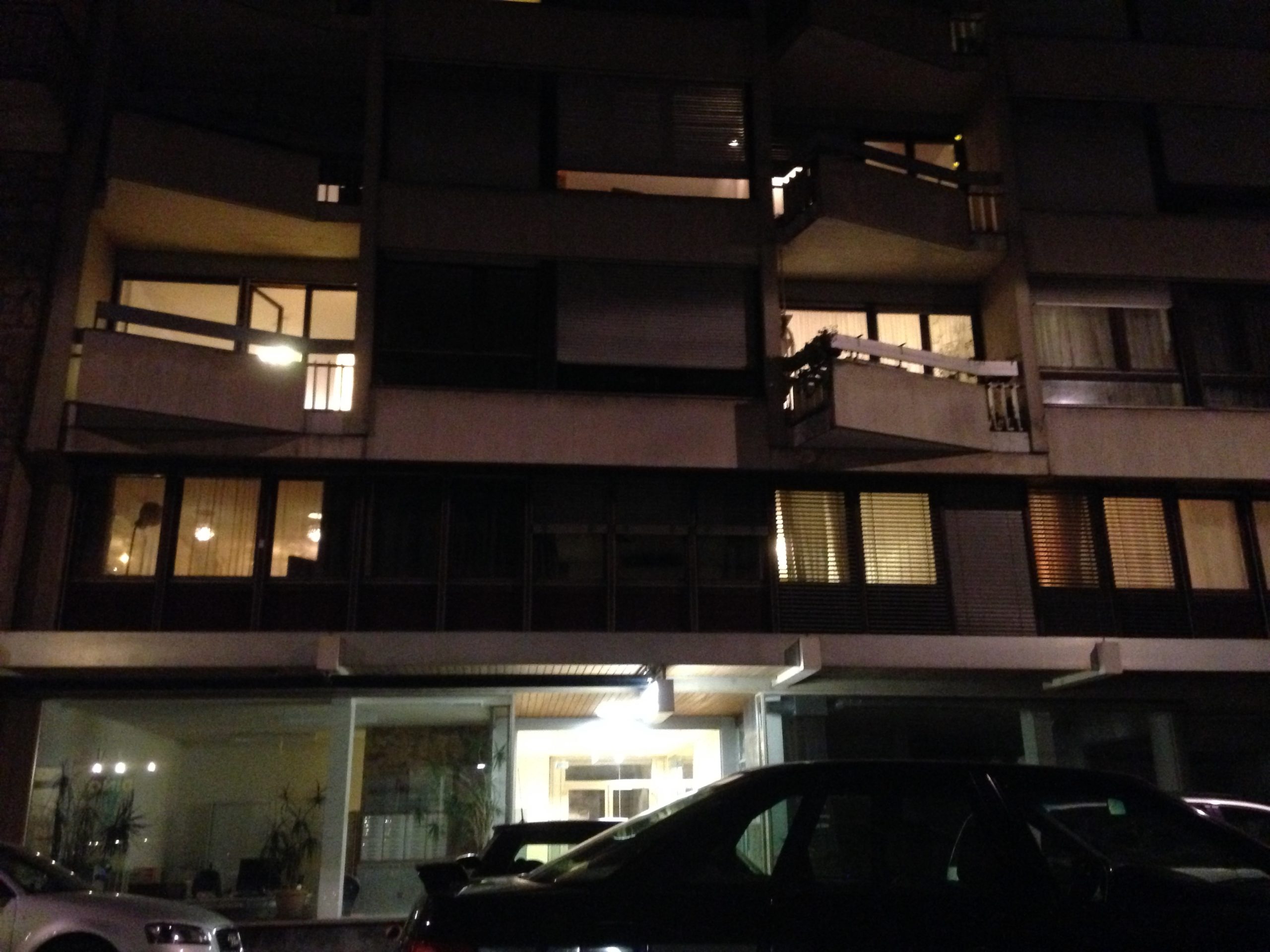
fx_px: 1211
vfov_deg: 42.9
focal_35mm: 33
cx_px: 635
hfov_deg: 55.4
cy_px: 476
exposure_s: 1/15
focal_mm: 4.12
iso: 800
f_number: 2.4
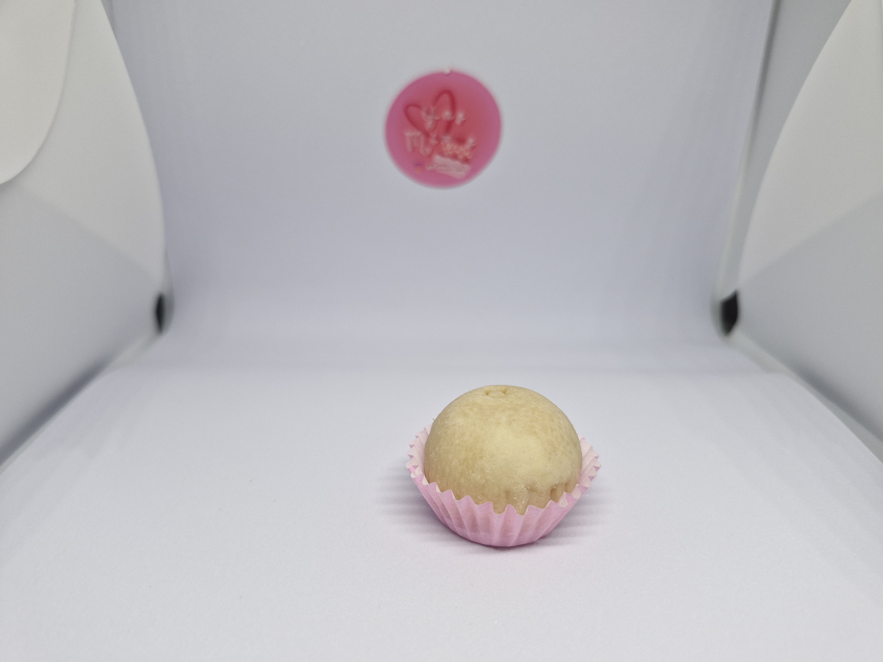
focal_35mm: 23
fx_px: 587
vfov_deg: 58.9
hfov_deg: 73.9
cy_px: 331
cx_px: 442
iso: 50
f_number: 1.8
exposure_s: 1/338
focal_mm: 5.54
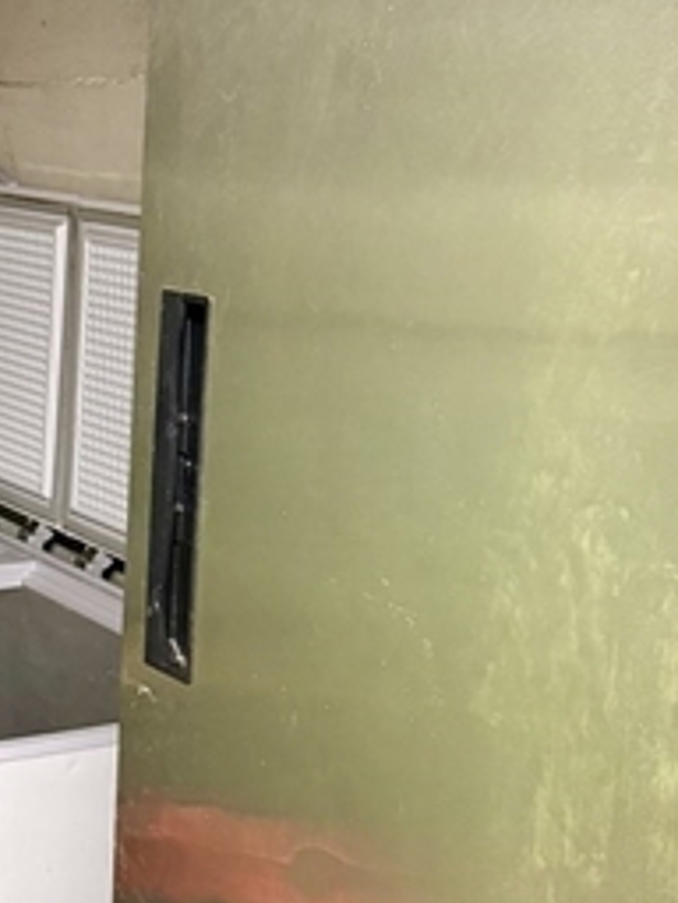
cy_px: 529
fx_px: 1880
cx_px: -35
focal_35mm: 72
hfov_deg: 19.7
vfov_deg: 27.0
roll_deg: -2.0
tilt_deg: -12.4
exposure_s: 1/41
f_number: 1.78
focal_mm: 6.76
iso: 500
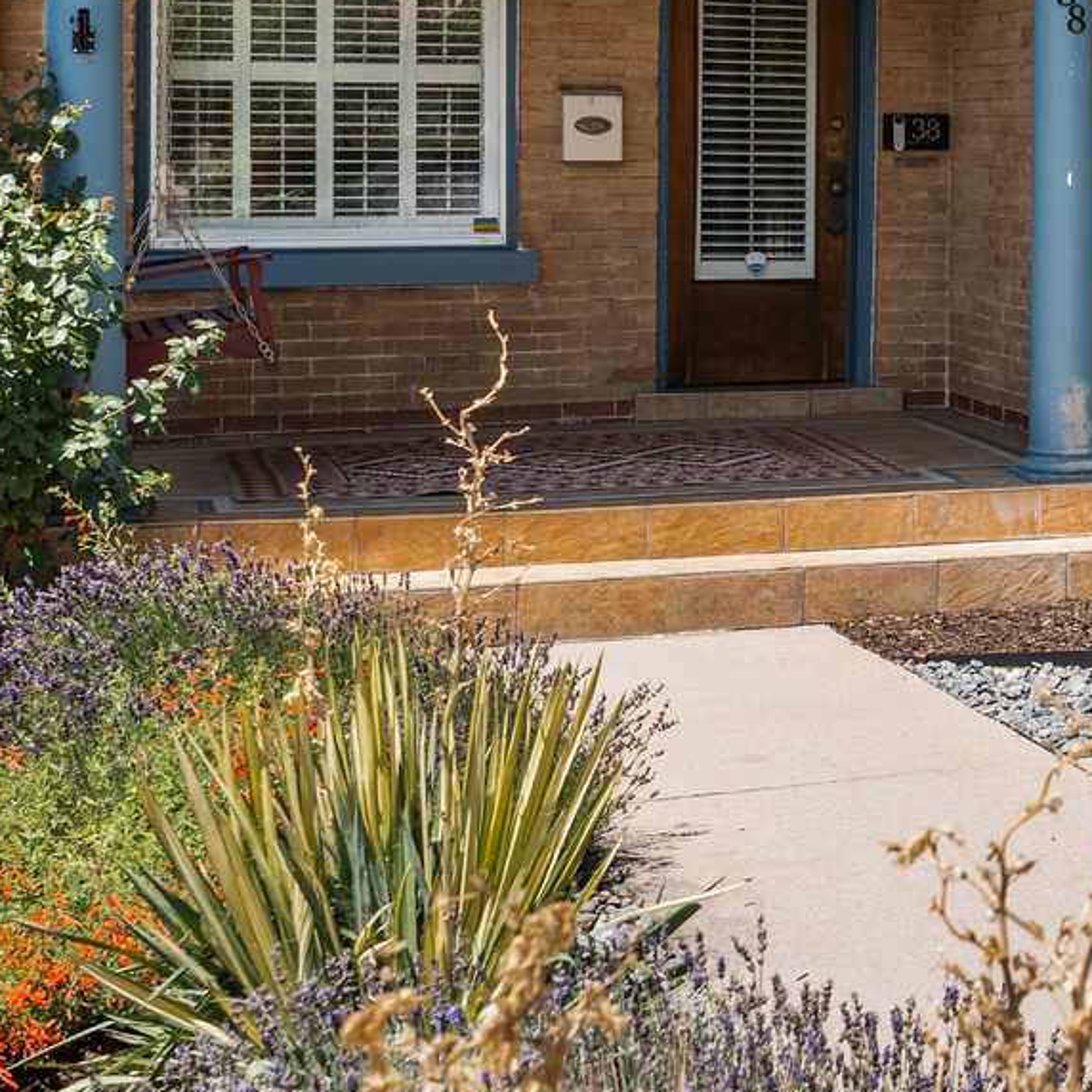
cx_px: 1355
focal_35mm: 73
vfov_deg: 23.2
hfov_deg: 21.7
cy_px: 148
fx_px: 2605
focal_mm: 24
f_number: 5.6
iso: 100
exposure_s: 1/250
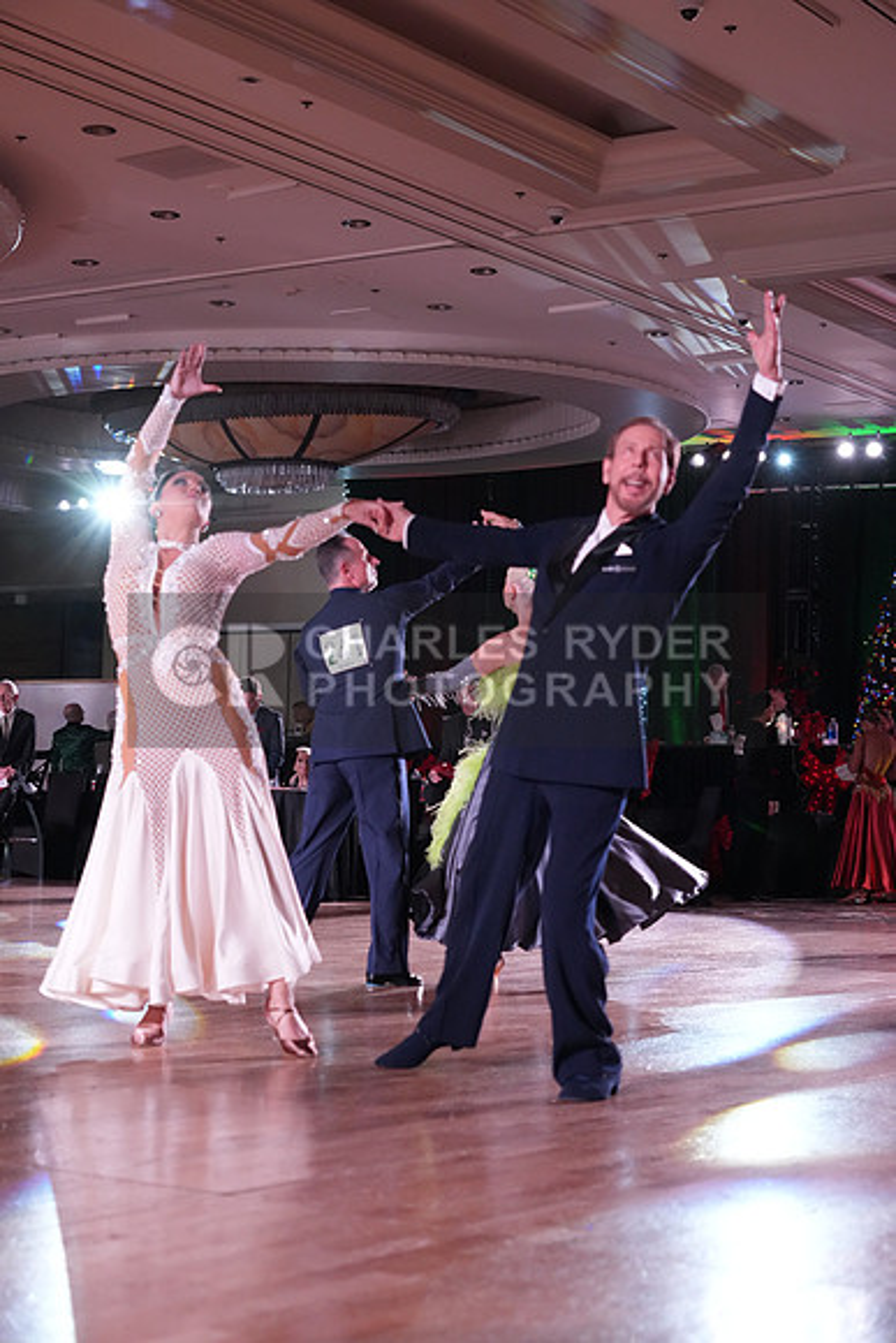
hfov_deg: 22.6
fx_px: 2238
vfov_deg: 33.4
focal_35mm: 60
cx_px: 448
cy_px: 672
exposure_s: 1/320
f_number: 4.5
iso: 4000
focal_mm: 60
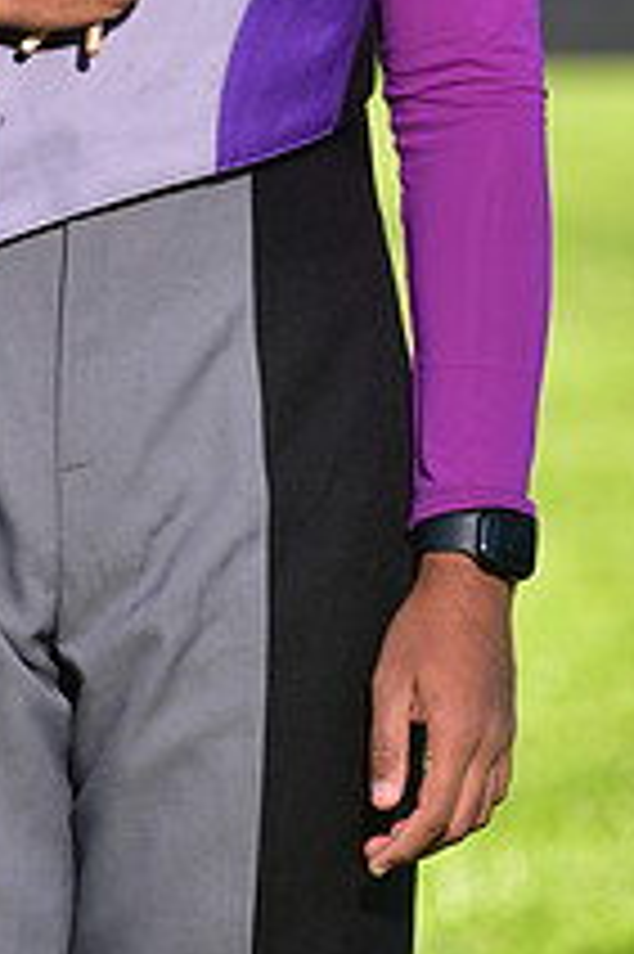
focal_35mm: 547
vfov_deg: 3.8
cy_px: -328
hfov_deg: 2.5
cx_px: 164
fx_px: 14472
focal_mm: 200
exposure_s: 1/250
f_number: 5
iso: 80
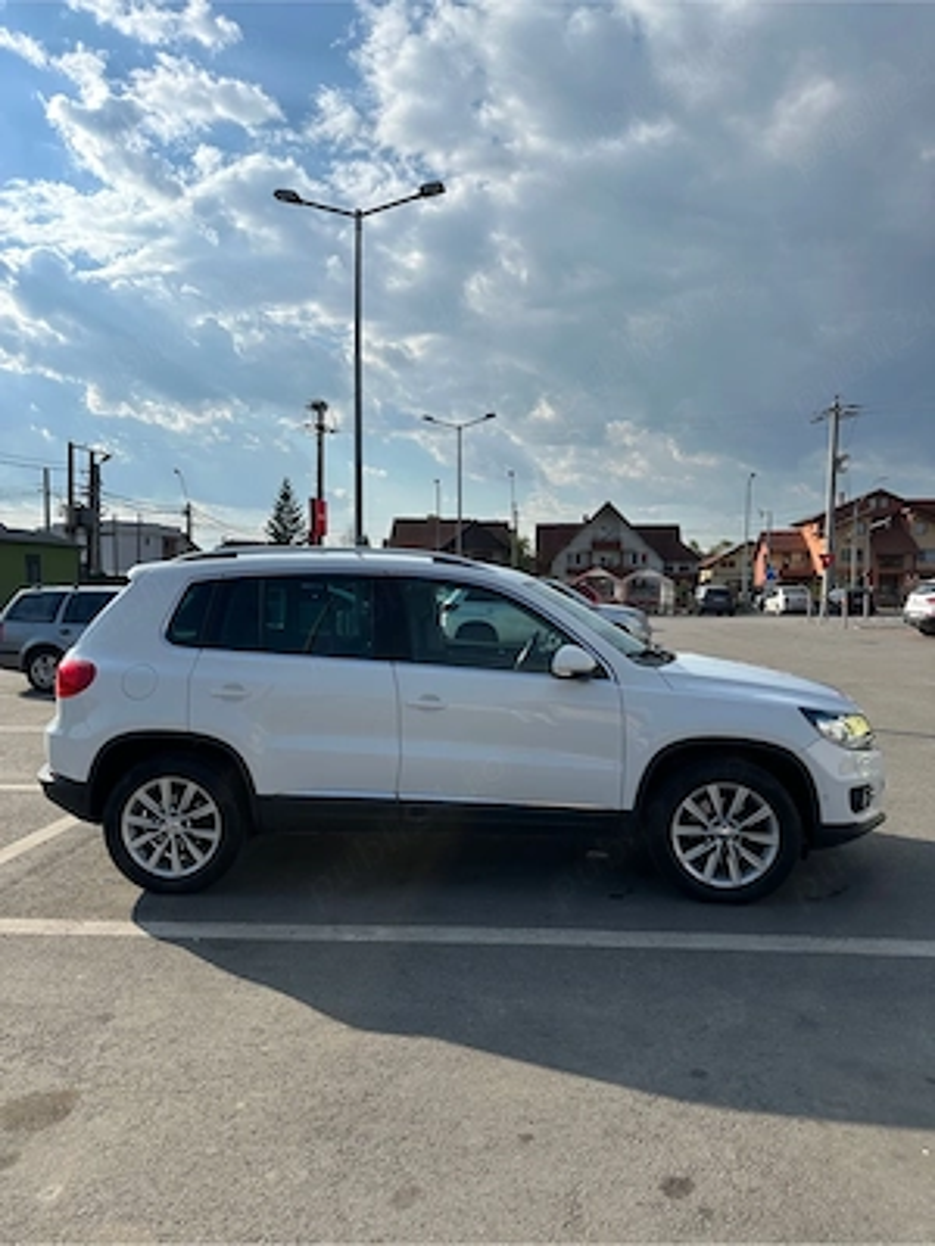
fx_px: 864
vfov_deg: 71.6
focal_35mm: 24
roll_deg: -1.0
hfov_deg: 56.8
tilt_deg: -2.2
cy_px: 623
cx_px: 468
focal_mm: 6.86
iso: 80
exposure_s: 1/7576
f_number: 1.78
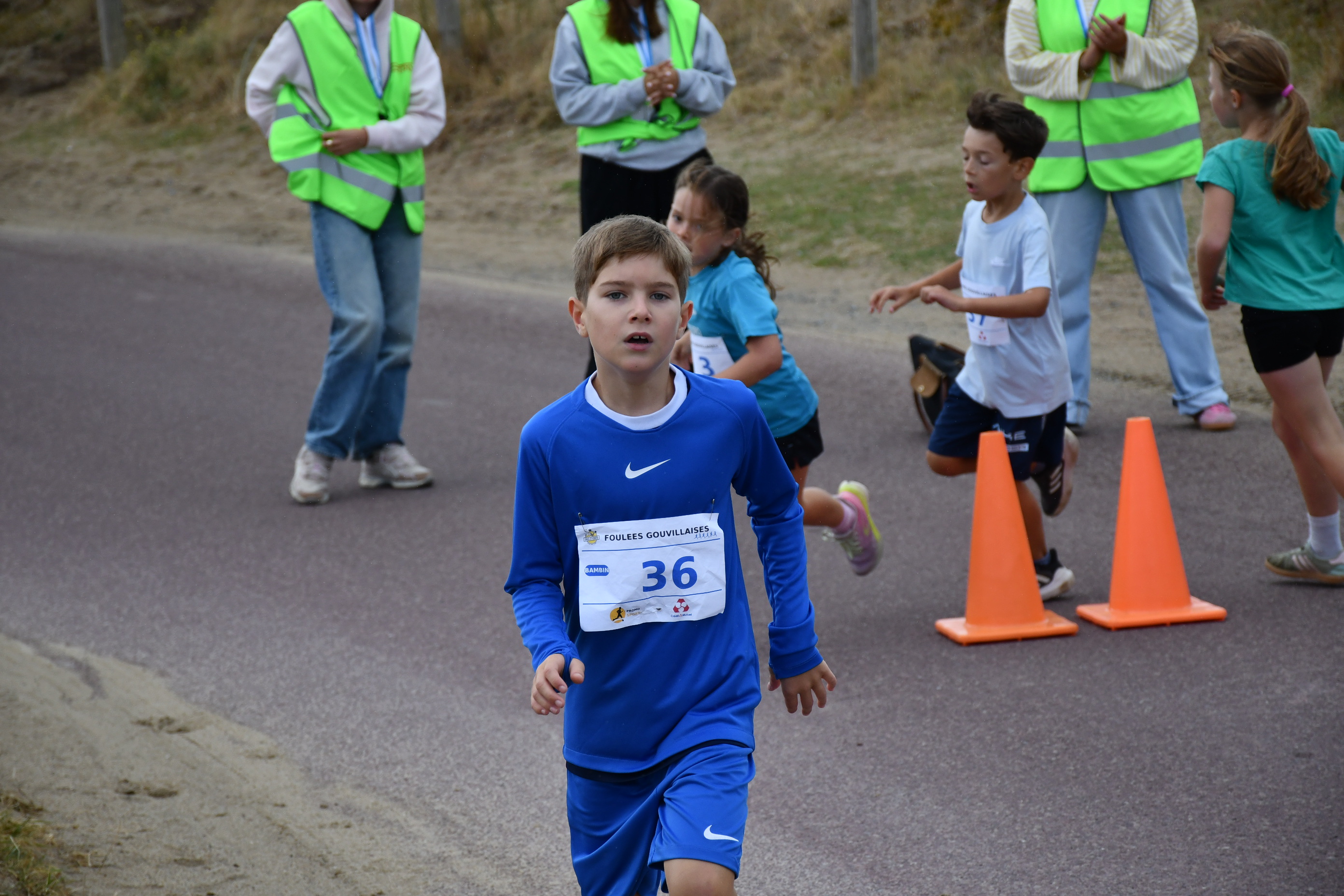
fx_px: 5600
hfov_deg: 13.7
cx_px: 672
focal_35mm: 150
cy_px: 448
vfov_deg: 9.1
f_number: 6.3
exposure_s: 1/1600
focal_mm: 100
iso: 400
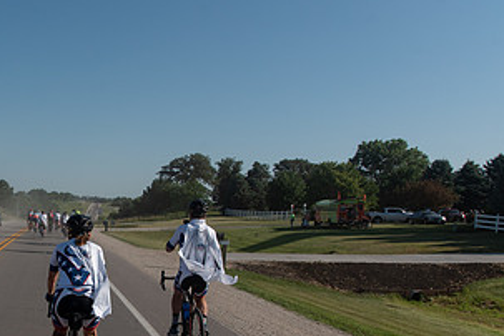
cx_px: 77
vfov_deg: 28.7
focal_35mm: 46
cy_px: 260
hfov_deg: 40.4
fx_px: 644
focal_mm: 24
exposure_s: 1/1600
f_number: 6.3
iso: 200
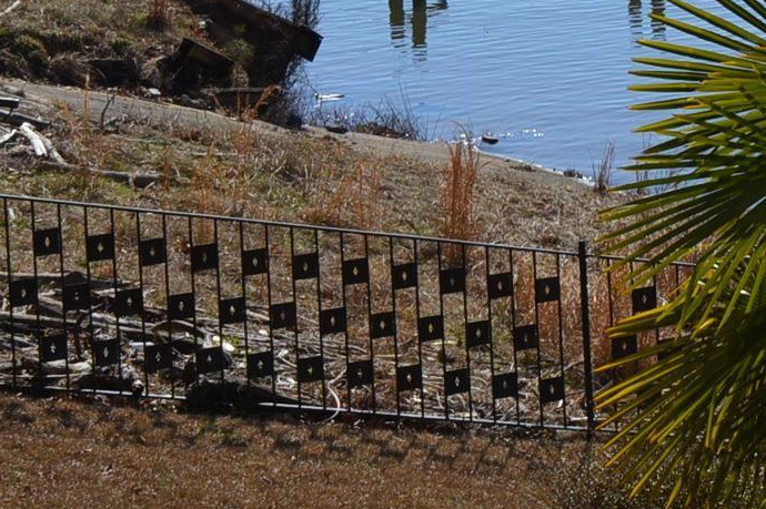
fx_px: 3615
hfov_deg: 11.1
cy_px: -551
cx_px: 1469
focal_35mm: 170
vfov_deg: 7.7
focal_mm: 26
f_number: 10
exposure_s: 1/400
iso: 100
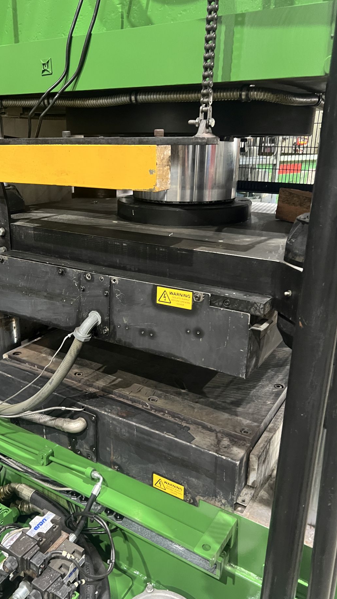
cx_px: 134
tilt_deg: -17.8
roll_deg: -0.5
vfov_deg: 66.1
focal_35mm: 29
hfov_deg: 40.0
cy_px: 296
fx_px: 461
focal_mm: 5.7
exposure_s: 1/40
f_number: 1.5
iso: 500
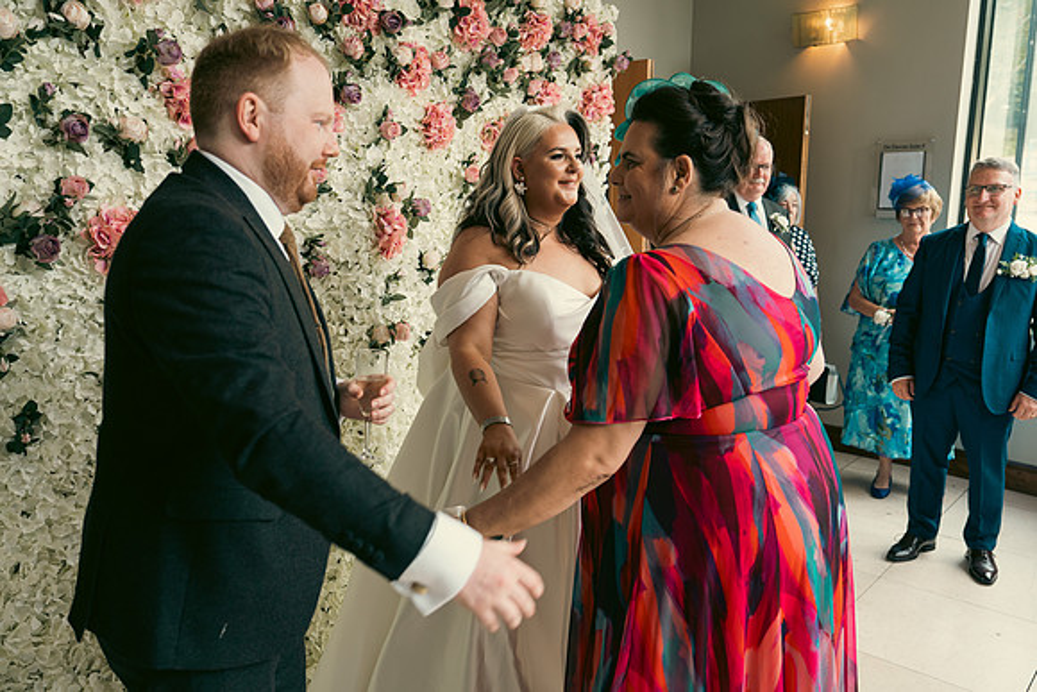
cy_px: 346
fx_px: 836
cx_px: 518
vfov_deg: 45.0
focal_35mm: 29
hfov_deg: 63.6
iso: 400
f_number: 3.5
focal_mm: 29
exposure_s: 1/160
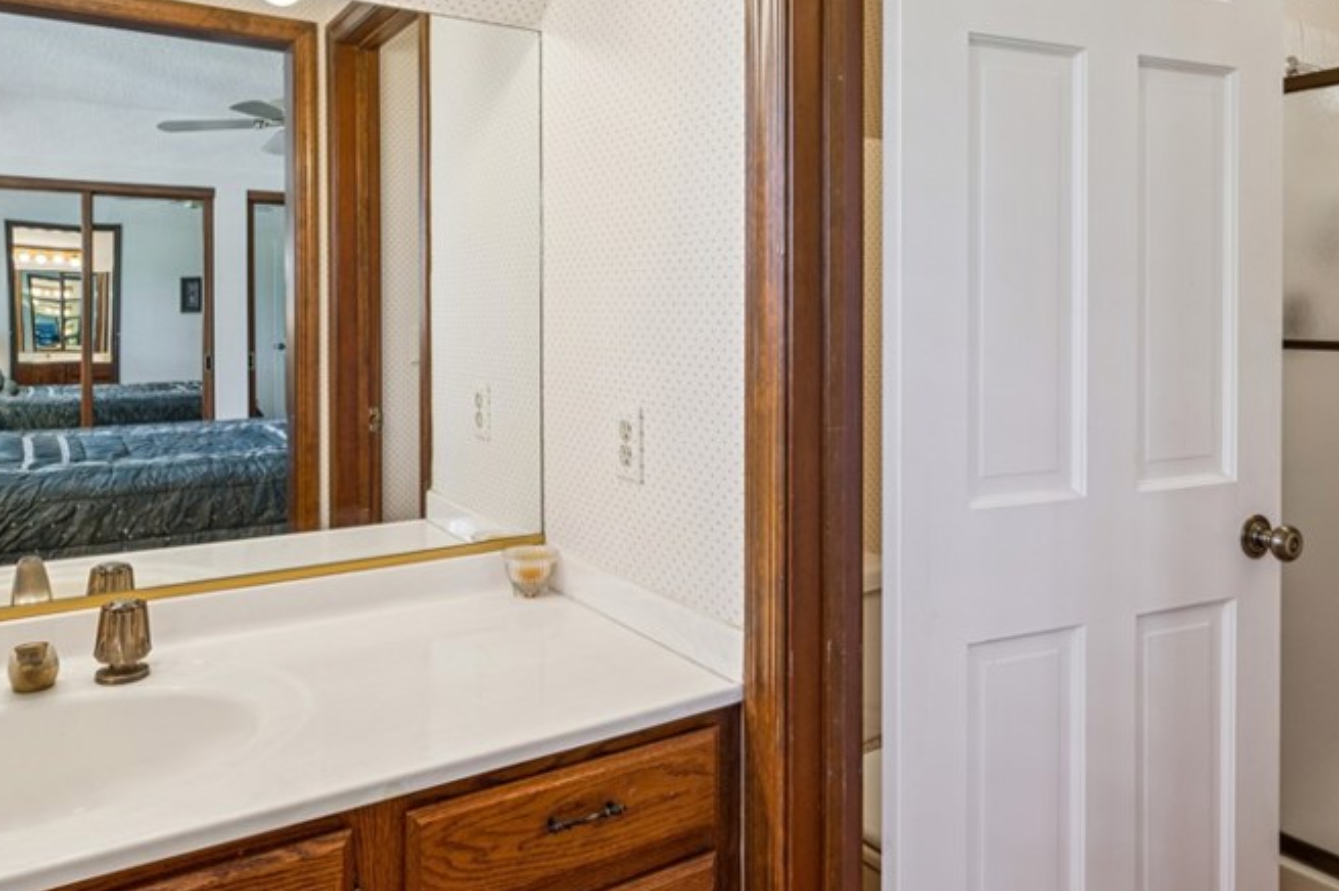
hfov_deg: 70.3
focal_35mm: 25
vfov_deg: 49.8
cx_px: 597
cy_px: 325
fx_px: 947
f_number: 13
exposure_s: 1/2
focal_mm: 16.3
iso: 100
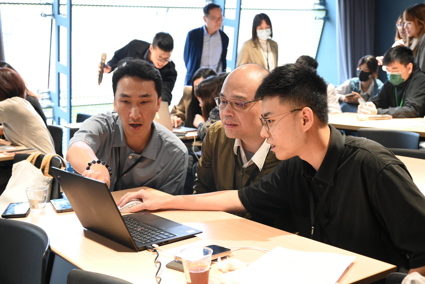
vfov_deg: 28.1
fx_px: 567
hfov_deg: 41.1
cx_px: 212
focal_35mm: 48
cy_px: 142
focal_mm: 48
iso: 4000
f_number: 5.3
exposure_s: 1/50
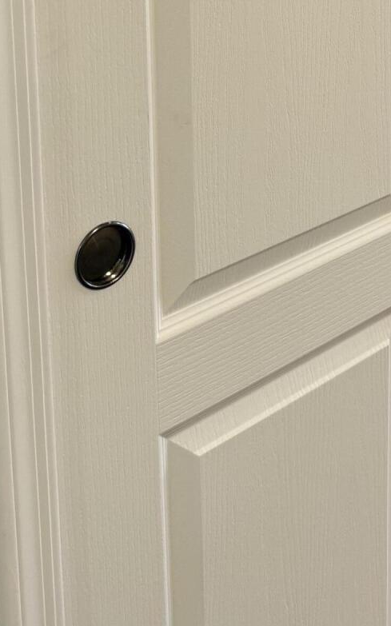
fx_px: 1109
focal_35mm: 65
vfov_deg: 29.2
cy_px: -19
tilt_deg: -9.5
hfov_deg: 19.0
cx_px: 454
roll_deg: -0.8
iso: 125
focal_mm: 6.76
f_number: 1.78
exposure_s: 1/60
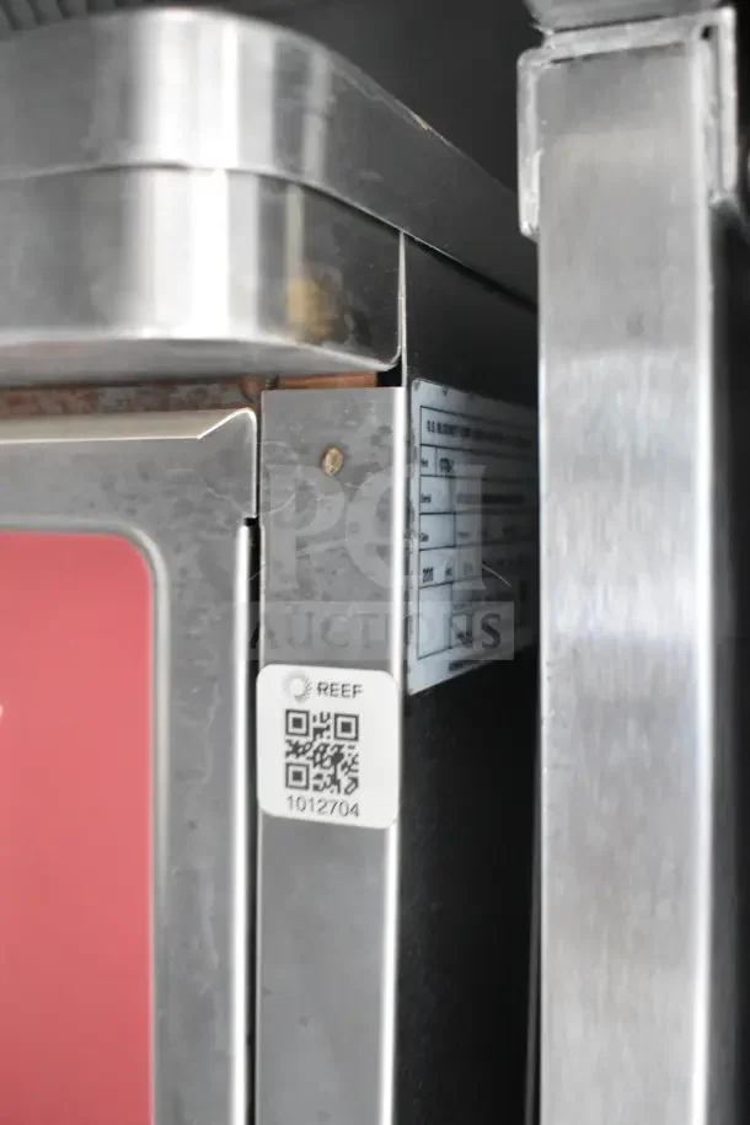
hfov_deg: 35.5
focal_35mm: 38
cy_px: 562
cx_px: 375
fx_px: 1172
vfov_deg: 51.3
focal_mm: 25
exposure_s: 1/60
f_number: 4
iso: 6400
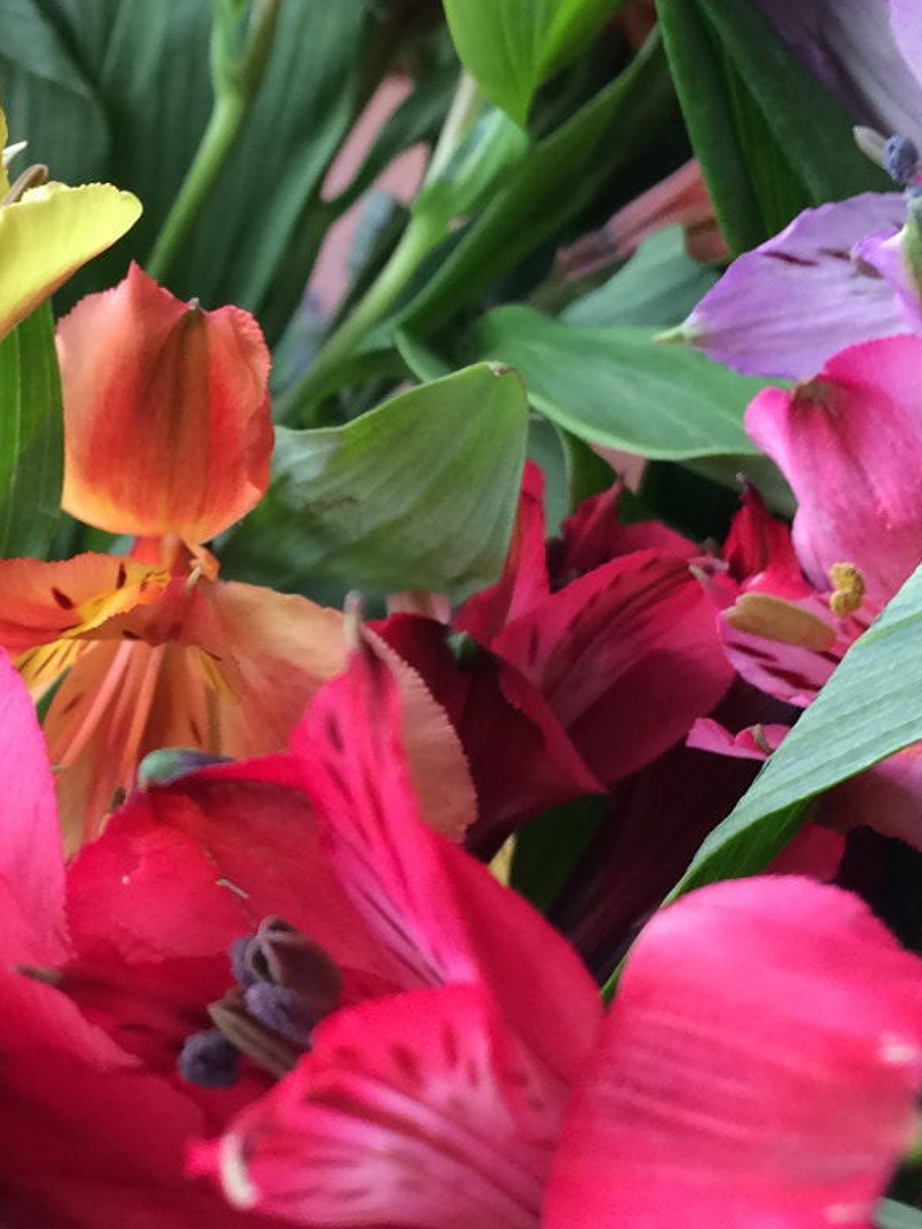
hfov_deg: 24.2
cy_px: 529
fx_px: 2130
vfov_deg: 32.1
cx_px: 265
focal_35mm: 60
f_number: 2.2
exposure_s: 1/33
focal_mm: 4.2
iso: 40
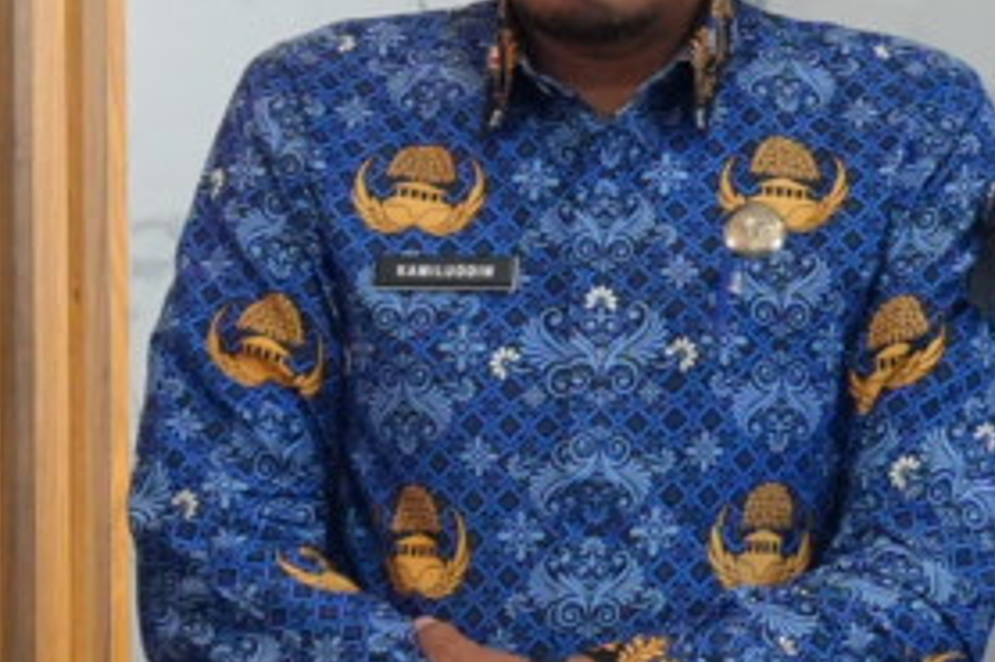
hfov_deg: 3.9
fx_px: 14474
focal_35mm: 524
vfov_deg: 2.6
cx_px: 2169
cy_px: 462
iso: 2000
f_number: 4
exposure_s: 1/160
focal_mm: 60
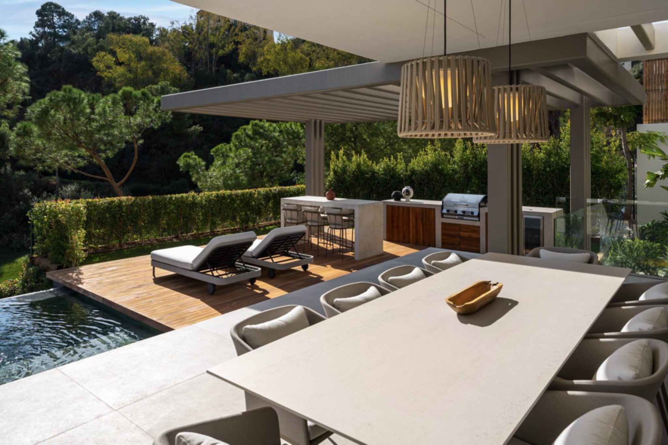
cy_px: 222
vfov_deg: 55.1
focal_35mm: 23
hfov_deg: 76.1
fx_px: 427
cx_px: 334
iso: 200
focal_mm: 23
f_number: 9
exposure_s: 1/400
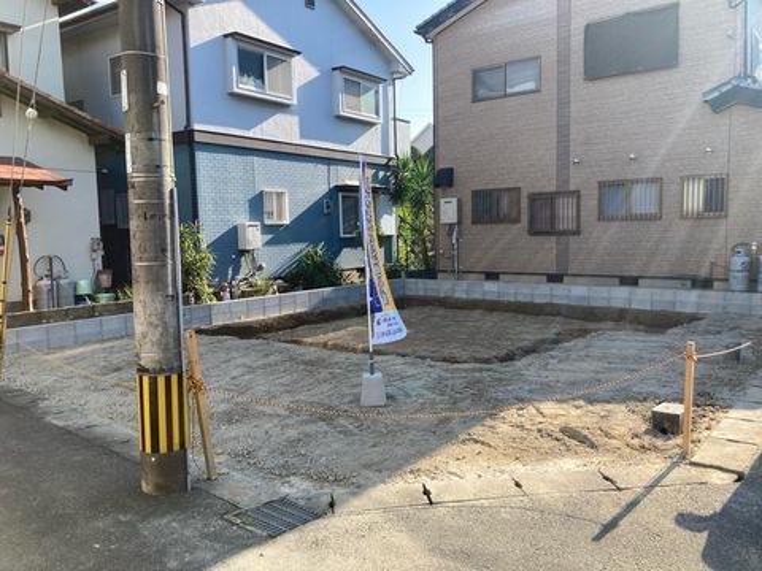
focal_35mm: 28
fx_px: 616
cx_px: 381
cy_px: 286
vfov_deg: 49.7
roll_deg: +0.9
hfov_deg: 63.4
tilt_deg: -5.3
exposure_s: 1/759
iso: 20
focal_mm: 3.99
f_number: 1.8
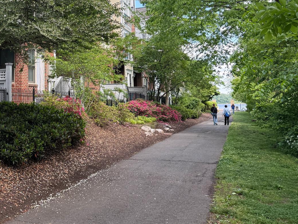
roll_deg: +0.6
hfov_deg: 38.6
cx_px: 51
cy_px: 48
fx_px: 405
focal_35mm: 47
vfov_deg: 30.2
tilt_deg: +8.6
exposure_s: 1/689
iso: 100
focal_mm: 6.76
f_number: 1.78
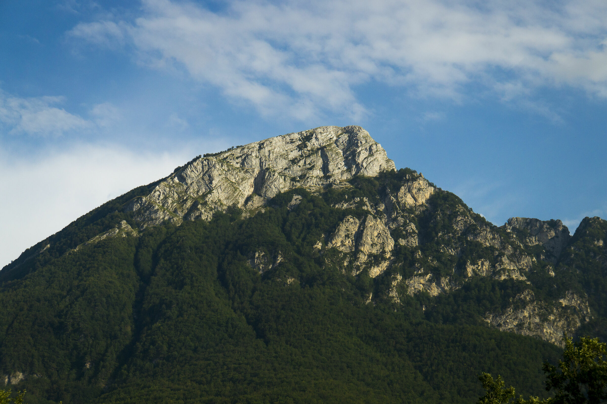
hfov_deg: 27.5
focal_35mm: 74
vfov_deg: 18.5
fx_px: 1239
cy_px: 202
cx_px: 304
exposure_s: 1/4000
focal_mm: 49
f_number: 5
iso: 200
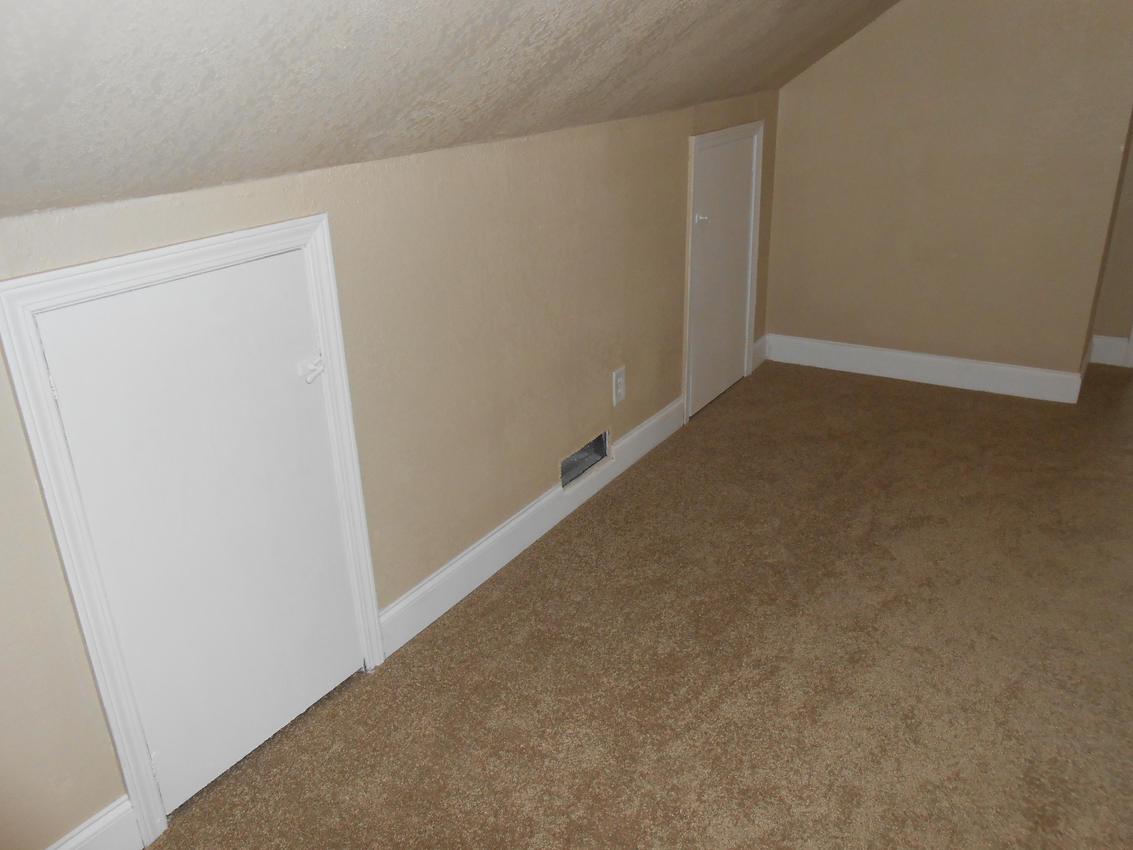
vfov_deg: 53.1
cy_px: 425
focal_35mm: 26
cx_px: 566
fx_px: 851
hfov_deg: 67.3
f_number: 3.5
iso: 200
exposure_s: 1/25
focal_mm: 4.6
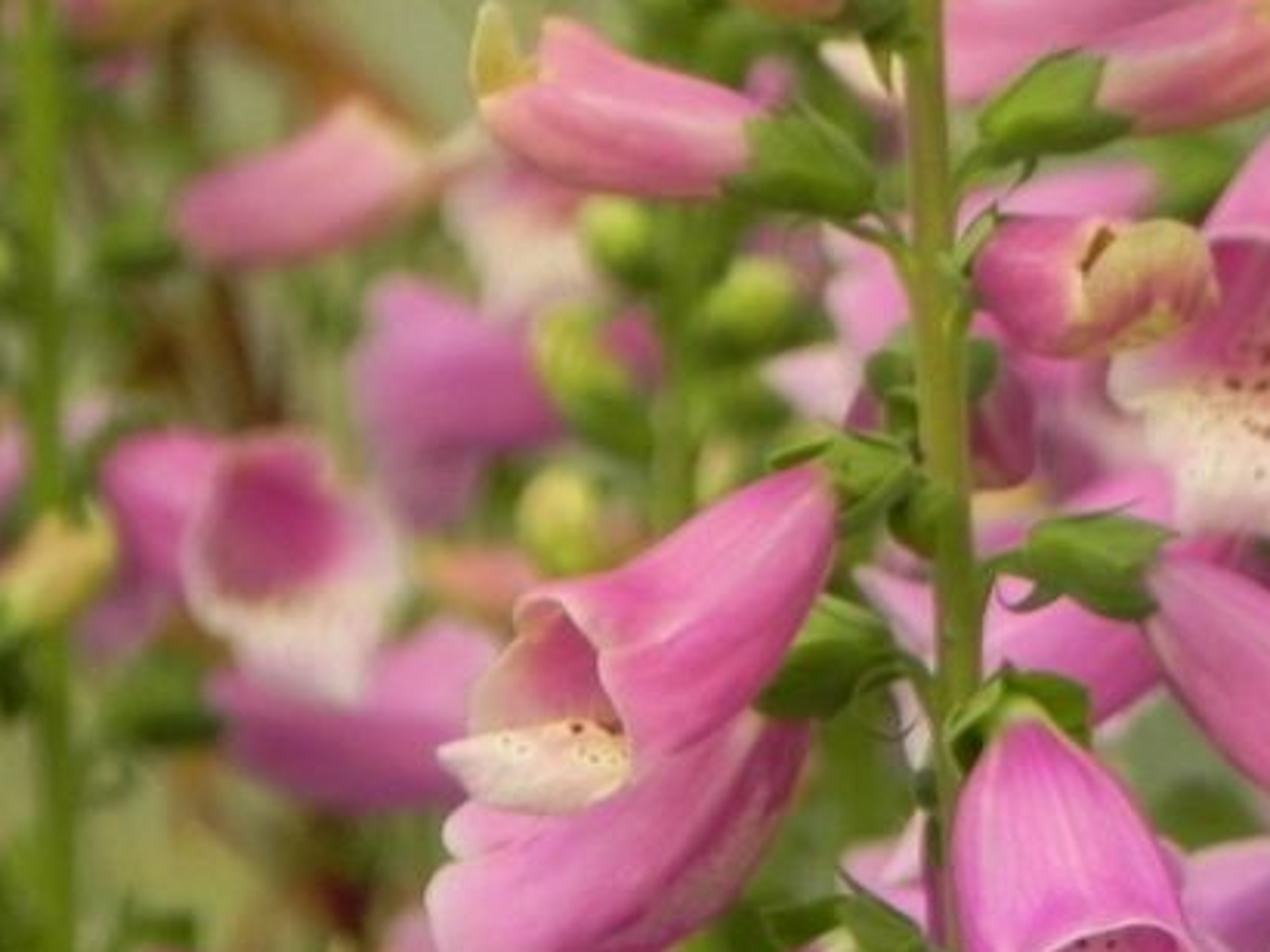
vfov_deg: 1.5
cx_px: 1519
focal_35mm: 978
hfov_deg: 2.0
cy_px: 1113
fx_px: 35871
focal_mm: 67.2
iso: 160
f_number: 5
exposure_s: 1/1250
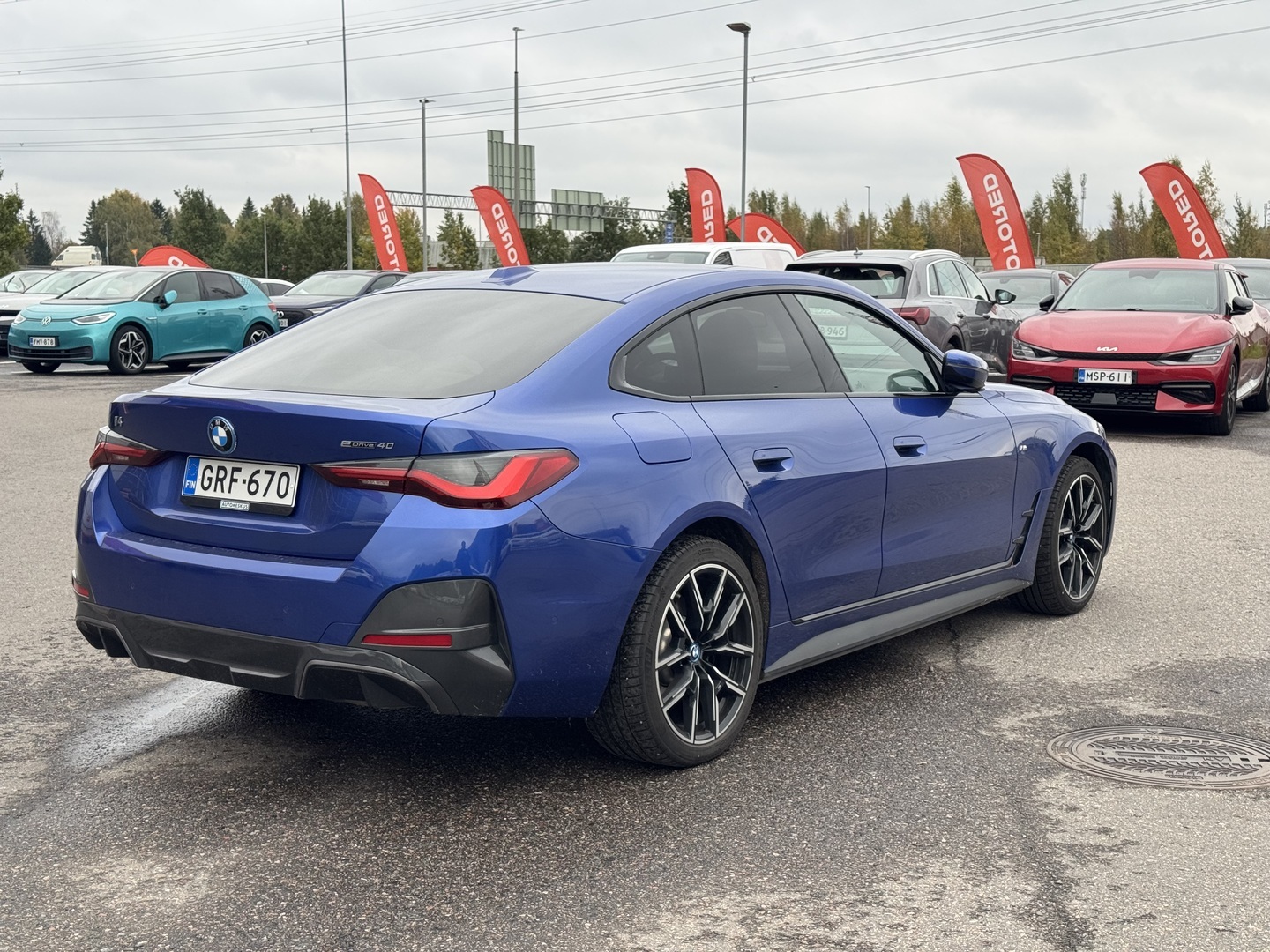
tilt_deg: -4.9
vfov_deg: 30.3
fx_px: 1761
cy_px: 476
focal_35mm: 48
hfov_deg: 39.7
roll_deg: +0.4
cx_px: 635
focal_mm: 6.76
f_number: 1.78
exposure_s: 1/715
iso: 64
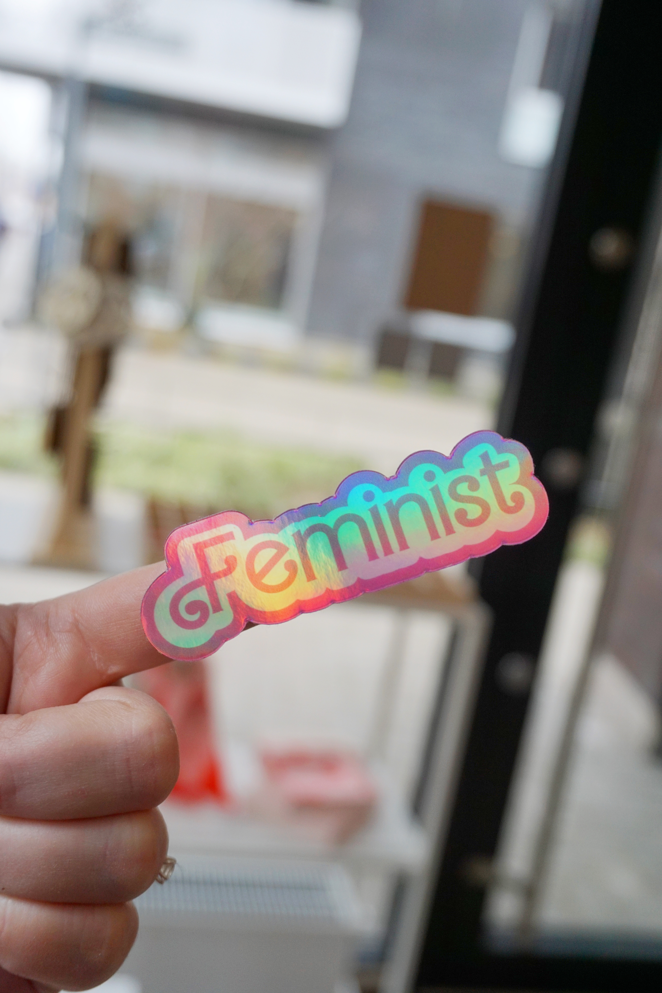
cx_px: 331
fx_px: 1034
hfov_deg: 35.5
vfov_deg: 51.3
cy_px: 496
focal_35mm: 38
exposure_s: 1/60
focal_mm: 25
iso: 320
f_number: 4.5
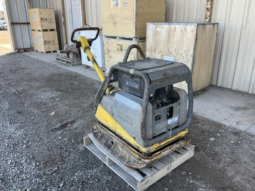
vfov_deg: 48.2
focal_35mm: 29
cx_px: 128
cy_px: 96
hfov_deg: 61.7
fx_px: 214
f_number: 1.8
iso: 16
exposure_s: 1/139
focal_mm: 3
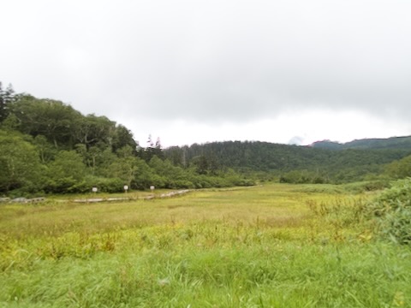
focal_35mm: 25
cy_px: 154
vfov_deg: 54.9
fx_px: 297
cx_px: 206
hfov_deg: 69.4
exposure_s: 1/640
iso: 100
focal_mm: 4.5
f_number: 2.8
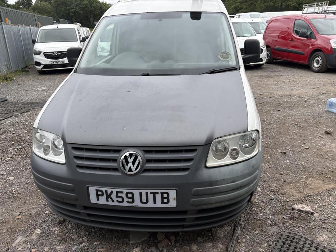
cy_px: 126
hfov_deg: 67.3
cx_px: 168
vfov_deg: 53.1
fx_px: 252
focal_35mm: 26
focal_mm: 5.96
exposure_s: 1/791
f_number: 1.6
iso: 50
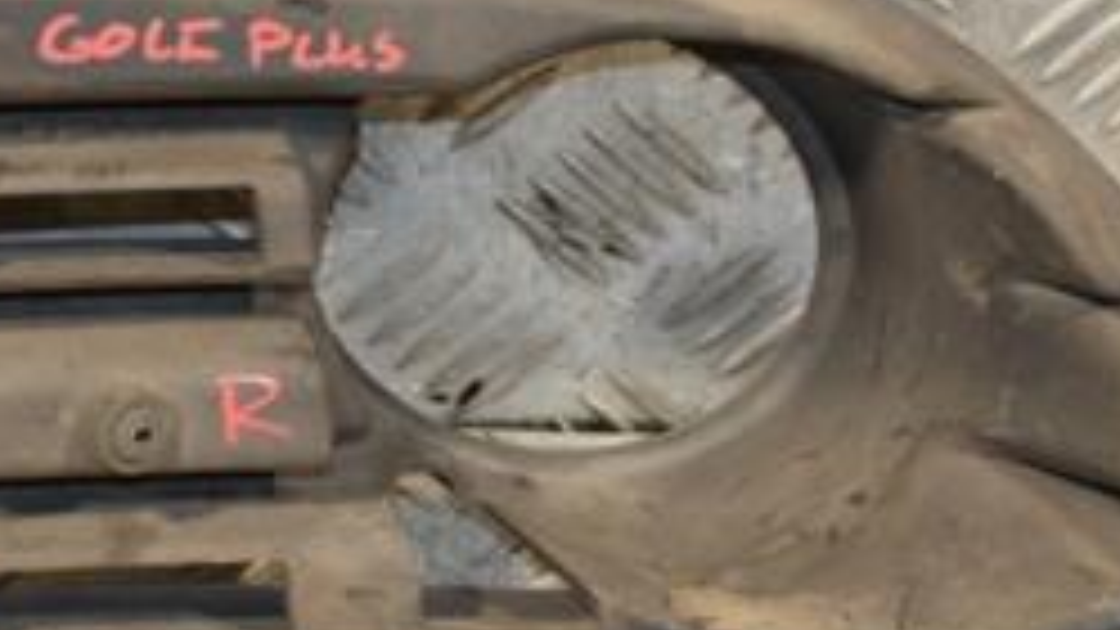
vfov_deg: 7.1
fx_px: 5056
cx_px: 292
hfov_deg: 12.6
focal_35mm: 170
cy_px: 153
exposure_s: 1/100
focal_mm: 45
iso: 800
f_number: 4.8
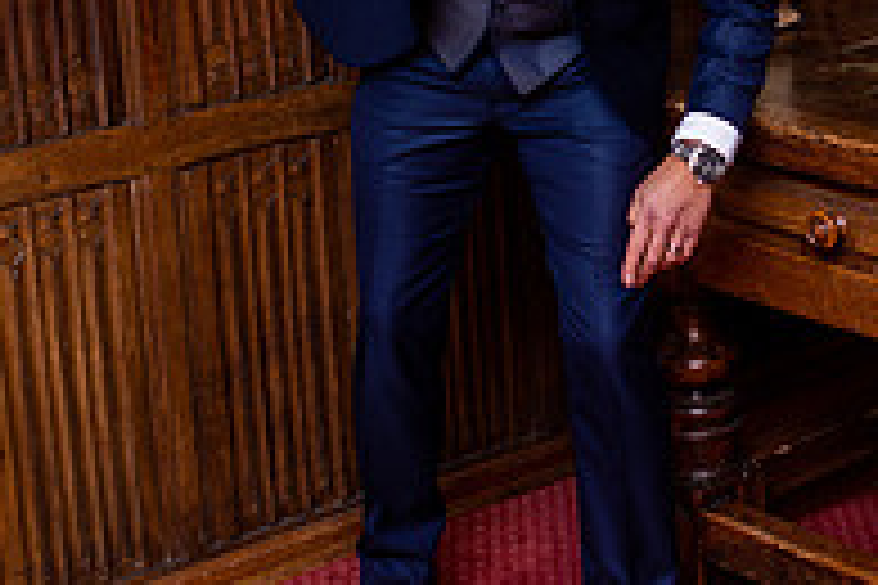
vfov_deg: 13.0
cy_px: 22
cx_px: 815
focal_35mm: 104
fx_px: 2536
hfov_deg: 19.2
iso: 160
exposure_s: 1/160
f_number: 2.5
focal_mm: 35
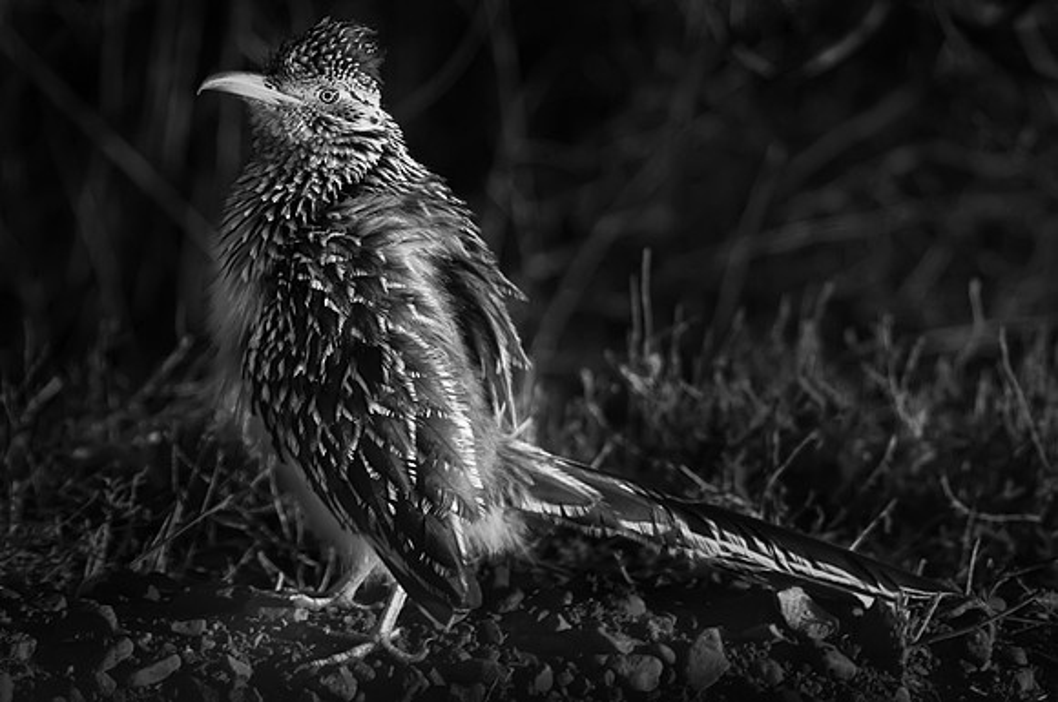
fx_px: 8804
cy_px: 351
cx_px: 529
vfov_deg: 4.6
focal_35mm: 300
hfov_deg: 6.9
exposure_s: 1/180
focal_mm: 200
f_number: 5.6
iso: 1100
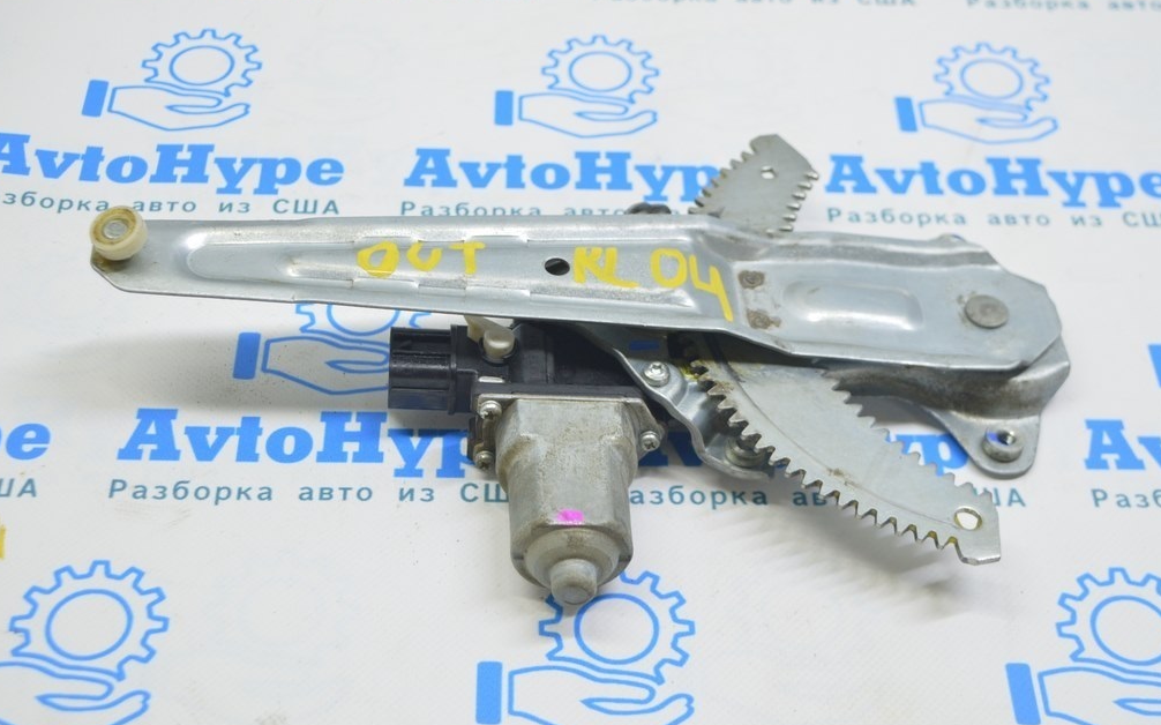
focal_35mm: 56
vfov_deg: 23.1
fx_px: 1771
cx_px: 576
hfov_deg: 36.3
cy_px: 378
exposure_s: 1/20
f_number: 5.6
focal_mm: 36
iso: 400
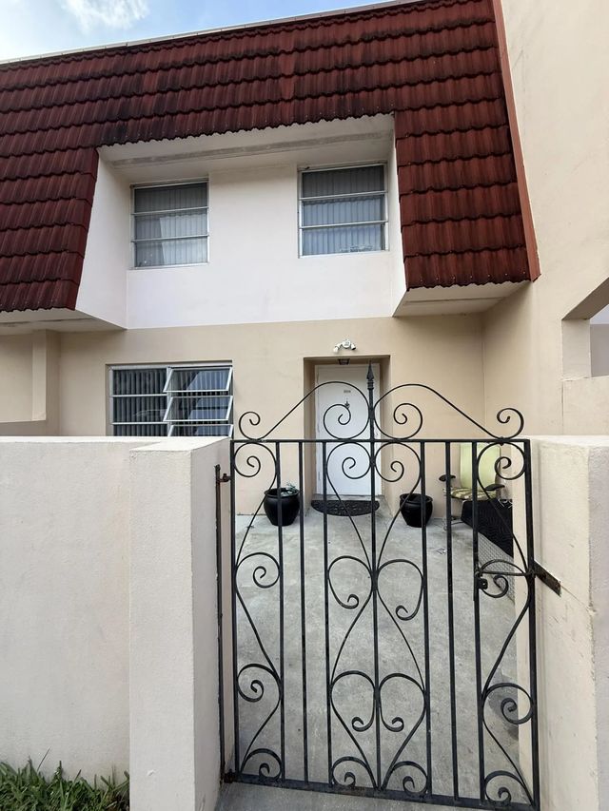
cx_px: 304
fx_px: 328
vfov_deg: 102.1
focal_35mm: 14
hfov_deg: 85.7
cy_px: 406
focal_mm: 2.22
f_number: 2.2
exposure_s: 1/498
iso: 50
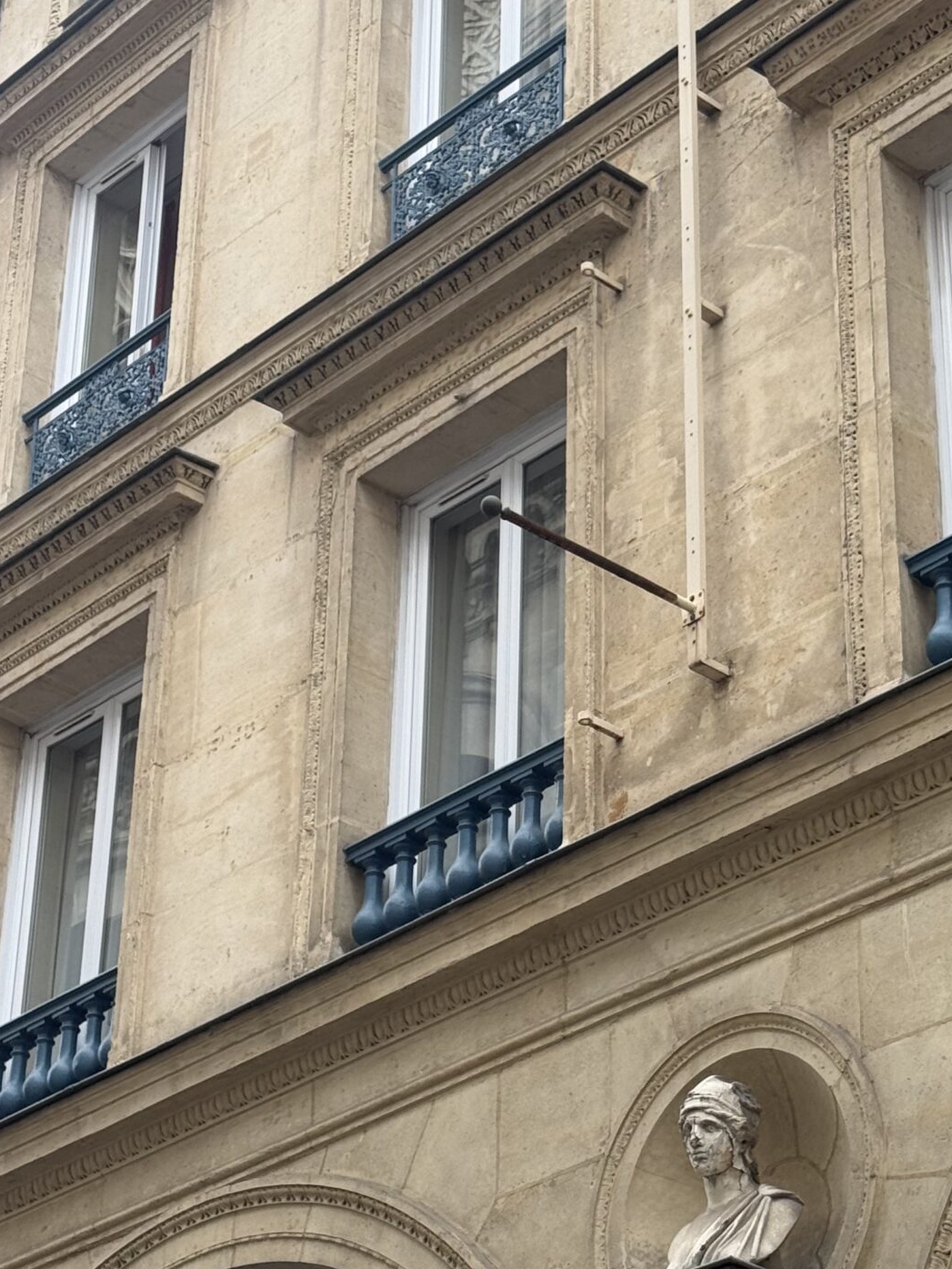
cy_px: 775
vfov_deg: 22.2
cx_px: 649
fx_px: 3227
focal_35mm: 88
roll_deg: -1.0
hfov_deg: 16.7
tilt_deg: +29.7
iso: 64
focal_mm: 6.76
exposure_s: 1/444
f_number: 1.78
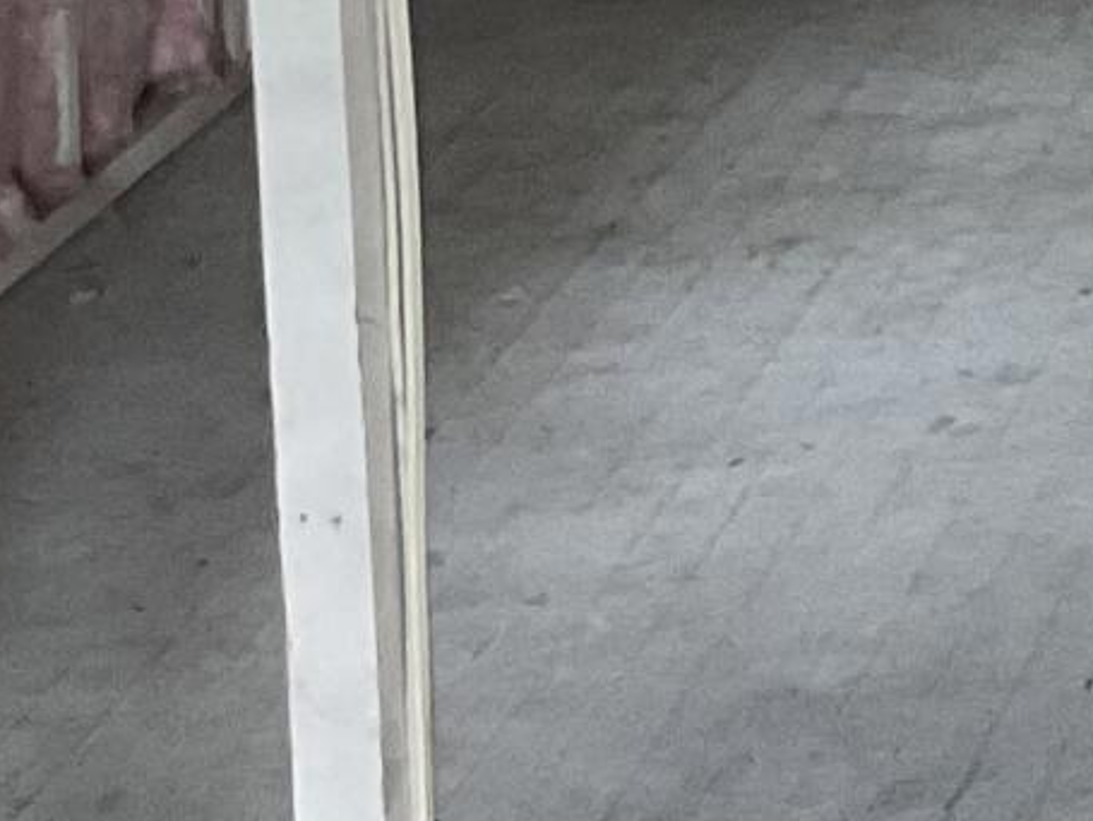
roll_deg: +1.1
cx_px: 2270
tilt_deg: -8.7
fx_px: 6036
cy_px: -605
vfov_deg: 7.6
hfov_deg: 9.6
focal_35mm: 191
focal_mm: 3
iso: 80
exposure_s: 1/60
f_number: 1.8
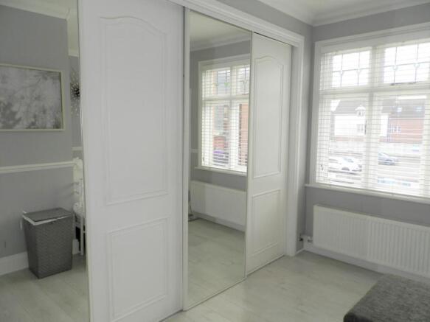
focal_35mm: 25
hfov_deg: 69.4
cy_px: 161
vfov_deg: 54.9
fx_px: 310
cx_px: 215
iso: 80
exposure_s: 1/40
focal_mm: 4.5
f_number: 3.1
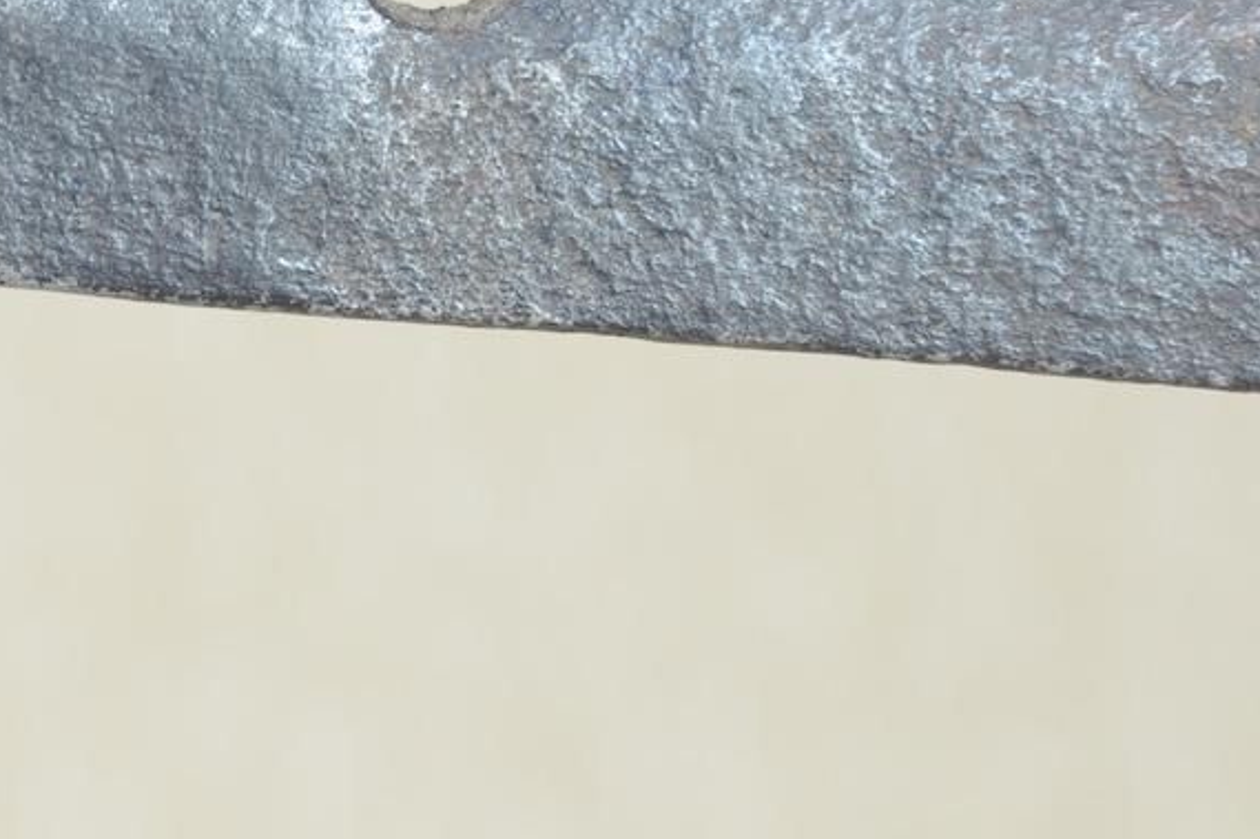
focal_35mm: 332
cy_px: -114
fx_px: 11616
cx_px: -197
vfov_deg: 4.1
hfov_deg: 6.2
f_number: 11
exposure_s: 1/2
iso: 400
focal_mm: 90
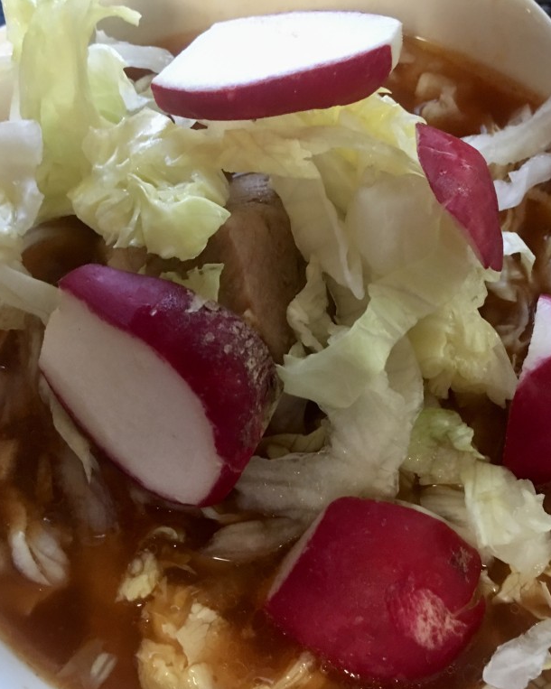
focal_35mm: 38
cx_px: 307
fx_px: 775
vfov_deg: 47.9
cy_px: 346
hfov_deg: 39.1
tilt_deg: -66.9
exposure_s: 1/4
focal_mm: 4.15
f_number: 2.2
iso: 50
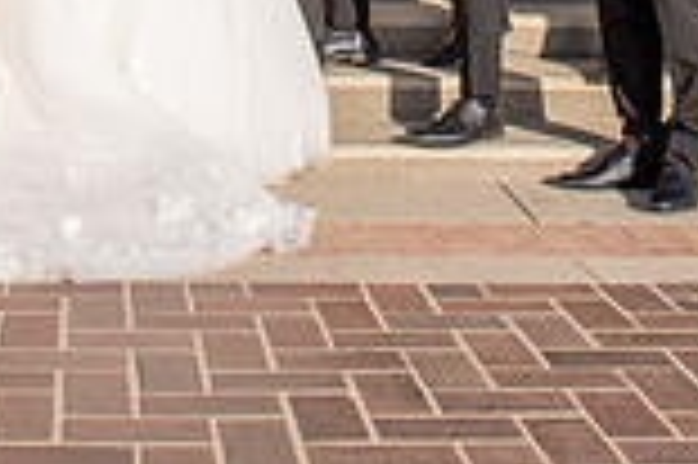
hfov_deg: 22.6
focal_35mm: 90
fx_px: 1743
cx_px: 234
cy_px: -403
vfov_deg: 13.4
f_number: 10
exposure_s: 1/200
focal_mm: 24
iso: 100
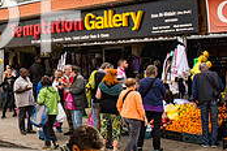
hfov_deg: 21.7
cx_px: -102
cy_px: 16
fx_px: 504
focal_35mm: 80
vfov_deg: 16.8
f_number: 2.8
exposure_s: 1/2000
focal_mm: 24
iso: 200
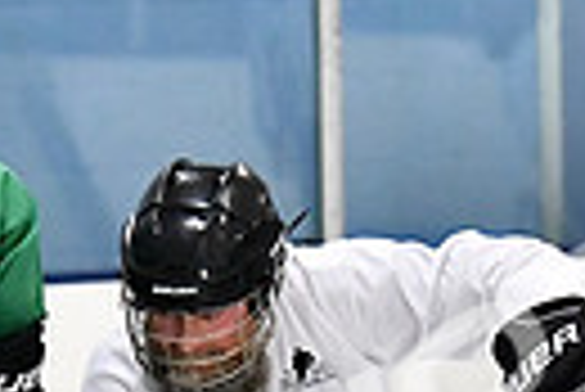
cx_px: -180
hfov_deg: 3.0
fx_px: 11127
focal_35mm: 684
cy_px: 710
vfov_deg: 2.0
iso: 6400
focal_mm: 102
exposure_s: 1/1600
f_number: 2.8
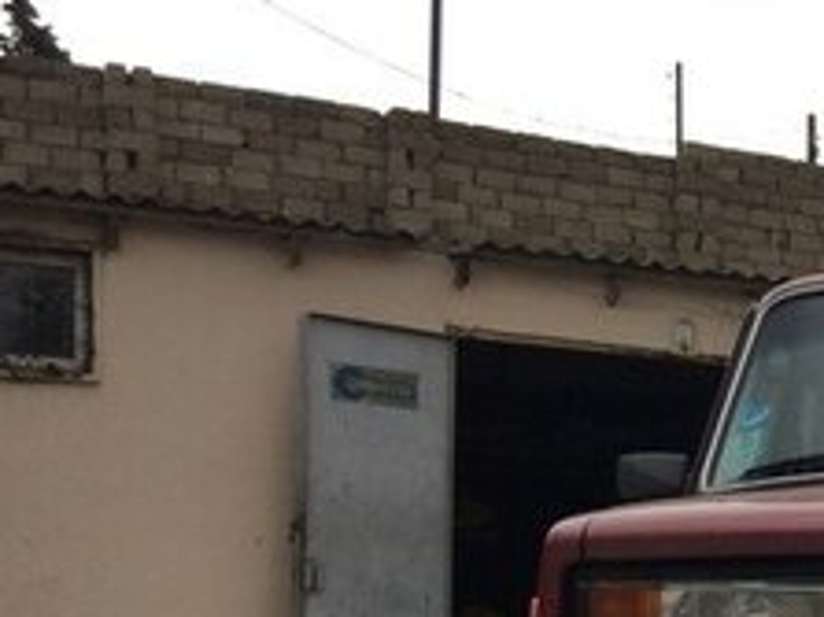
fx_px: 2046
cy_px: 708
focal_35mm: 86
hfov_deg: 20.4
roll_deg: -0.7
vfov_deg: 16.5
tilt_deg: -1.7
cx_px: 1131
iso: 50
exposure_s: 1/100
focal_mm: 4.15
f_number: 2.2
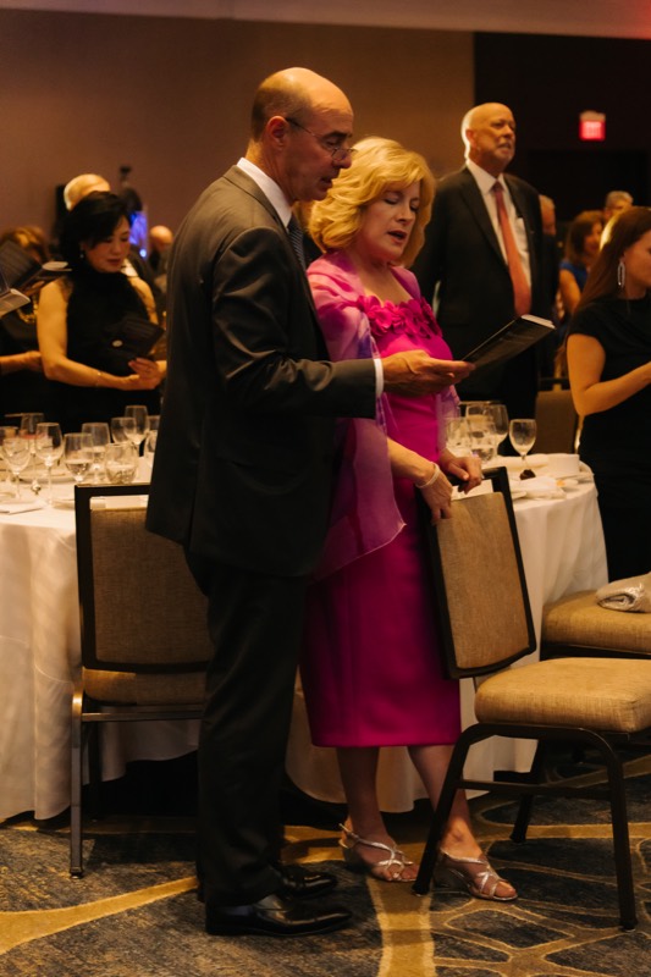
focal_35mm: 74
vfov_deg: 27.5
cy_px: 488
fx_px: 1994
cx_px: 326
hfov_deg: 18.5
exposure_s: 1/100
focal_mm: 49
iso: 6400
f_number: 3.2
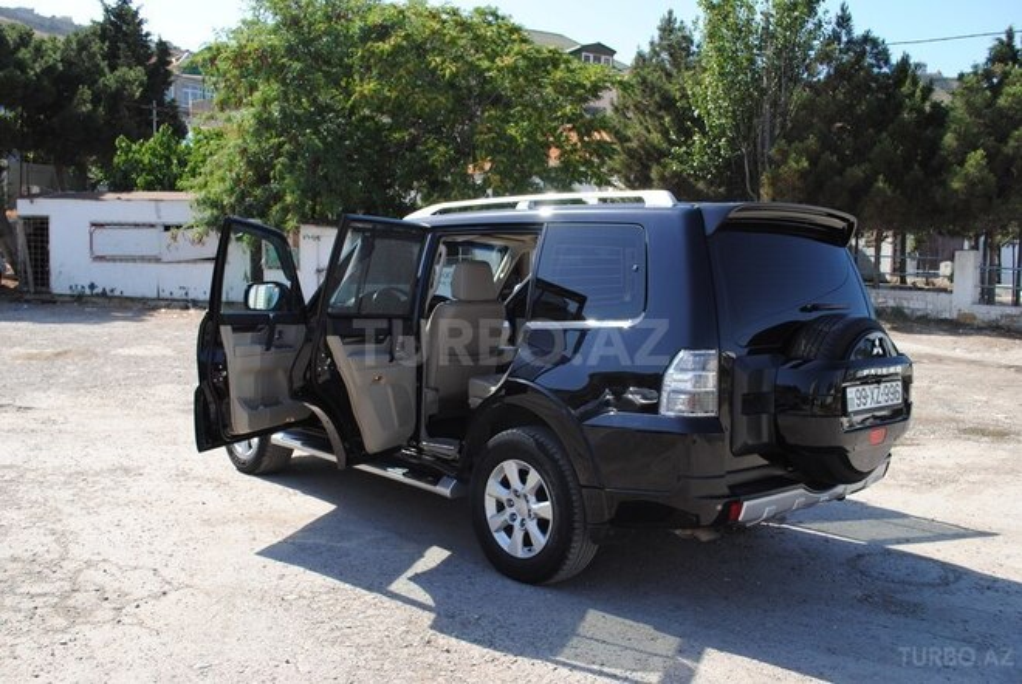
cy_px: 342
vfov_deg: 40.1
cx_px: 511
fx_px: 938
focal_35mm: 33
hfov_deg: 57.2
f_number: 7.1
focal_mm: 22
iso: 100
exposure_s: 1/200
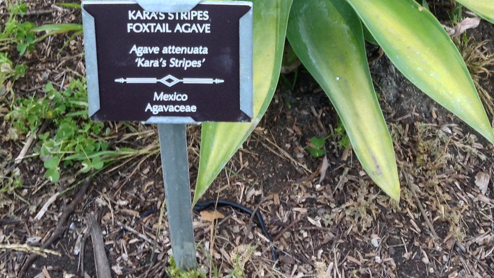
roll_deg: +2.8
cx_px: 265
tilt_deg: -38.3
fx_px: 891
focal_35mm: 68
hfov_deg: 31.0
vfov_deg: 17.0
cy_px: -56
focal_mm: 3.3
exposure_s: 1/24
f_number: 2.4
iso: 40
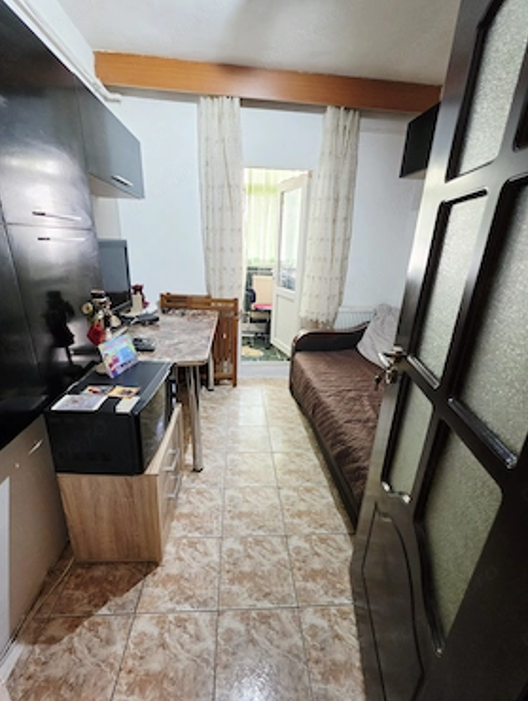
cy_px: 346
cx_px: 252
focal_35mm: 14
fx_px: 284
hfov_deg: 85.7
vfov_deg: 102.0
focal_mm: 2.2
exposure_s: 1/50.3
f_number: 1.9
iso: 320
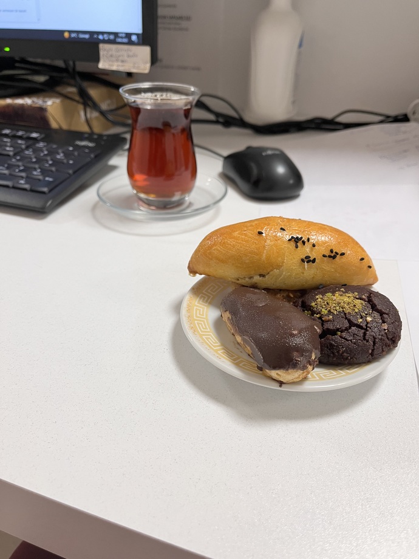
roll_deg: -1.2
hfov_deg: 53.1
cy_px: 280
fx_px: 420
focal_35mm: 26
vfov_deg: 67.3
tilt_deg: -32.6
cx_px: 210
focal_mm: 5.1
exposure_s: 1/50
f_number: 1.6
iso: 80
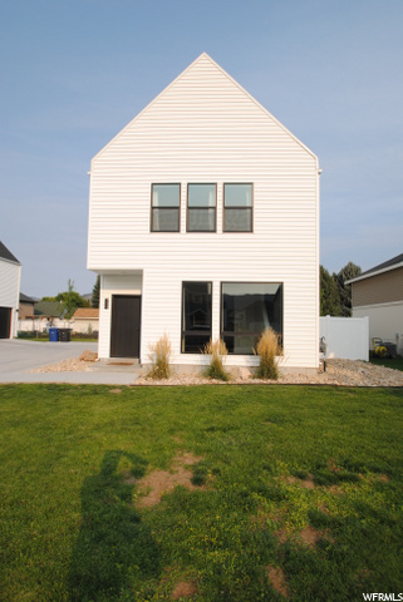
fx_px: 327
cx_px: 202
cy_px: 301
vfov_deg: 85.4
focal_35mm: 20
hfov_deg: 63.3
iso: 100
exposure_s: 1/320
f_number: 6.3
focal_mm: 13
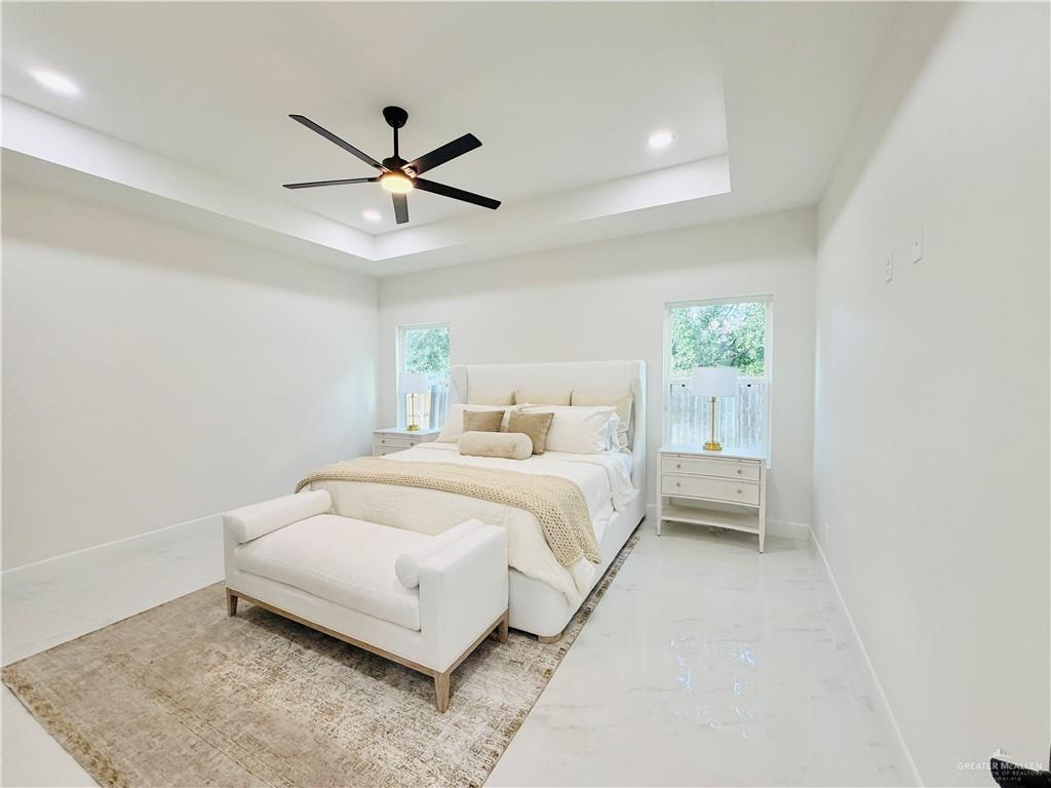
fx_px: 425
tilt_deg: -2.0
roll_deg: +0.6
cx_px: 526
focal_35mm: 14
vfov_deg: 85.7
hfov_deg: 102.1
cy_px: 394
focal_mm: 2.22
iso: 200
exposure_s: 1/121
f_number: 2.2
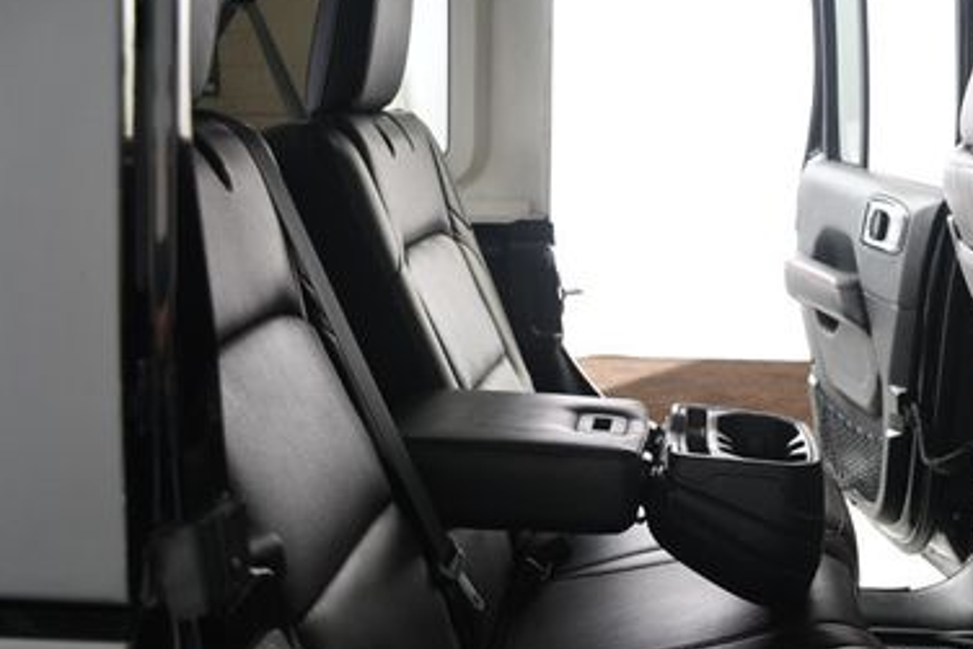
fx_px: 1379
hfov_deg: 38.0
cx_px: 722
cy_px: 533
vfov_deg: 26.0
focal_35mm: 51
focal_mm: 20
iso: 100
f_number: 3.5
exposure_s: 1/160
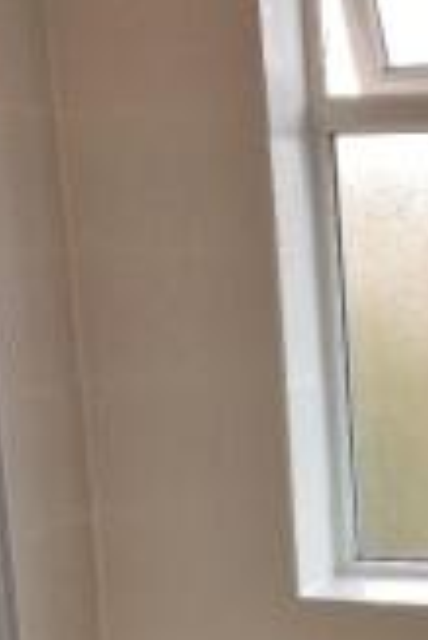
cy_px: 508
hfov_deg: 14.6
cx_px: 597
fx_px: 1584
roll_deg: +3.0
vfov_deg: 22.5
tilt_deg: -12.1
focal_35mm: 89
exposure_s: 1/50
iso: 40
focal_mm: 3.3
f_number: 2.4
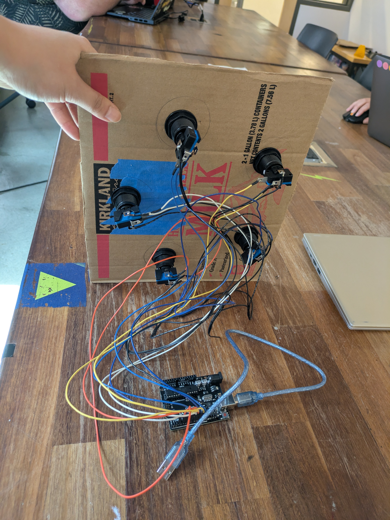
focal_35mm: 25
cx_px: 195
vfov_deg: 69.4
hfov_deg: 54.9
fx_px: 375
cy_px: 260
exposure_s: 1/40
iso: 308
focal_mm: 5.43
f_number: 1.89
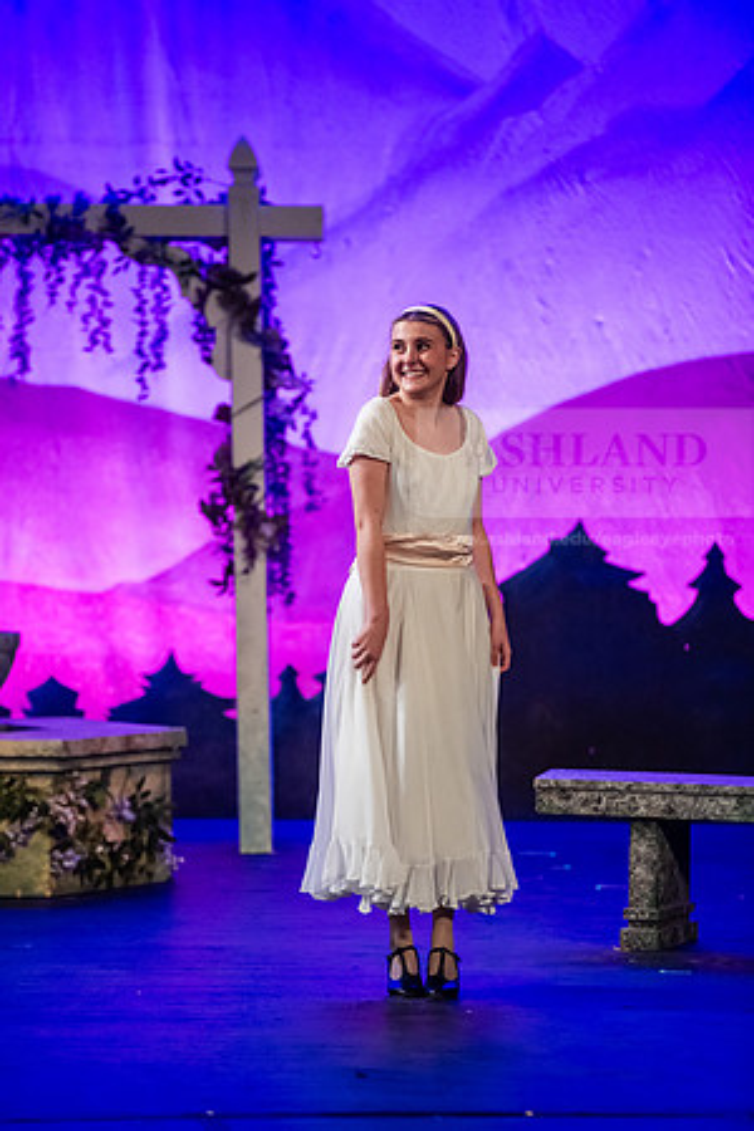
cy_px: 566
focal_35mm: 190
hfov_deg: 7.2
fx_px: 5969
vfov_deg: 10.8
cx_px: 377
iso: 4000
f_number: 3.2
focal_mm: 190
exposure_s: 1/200
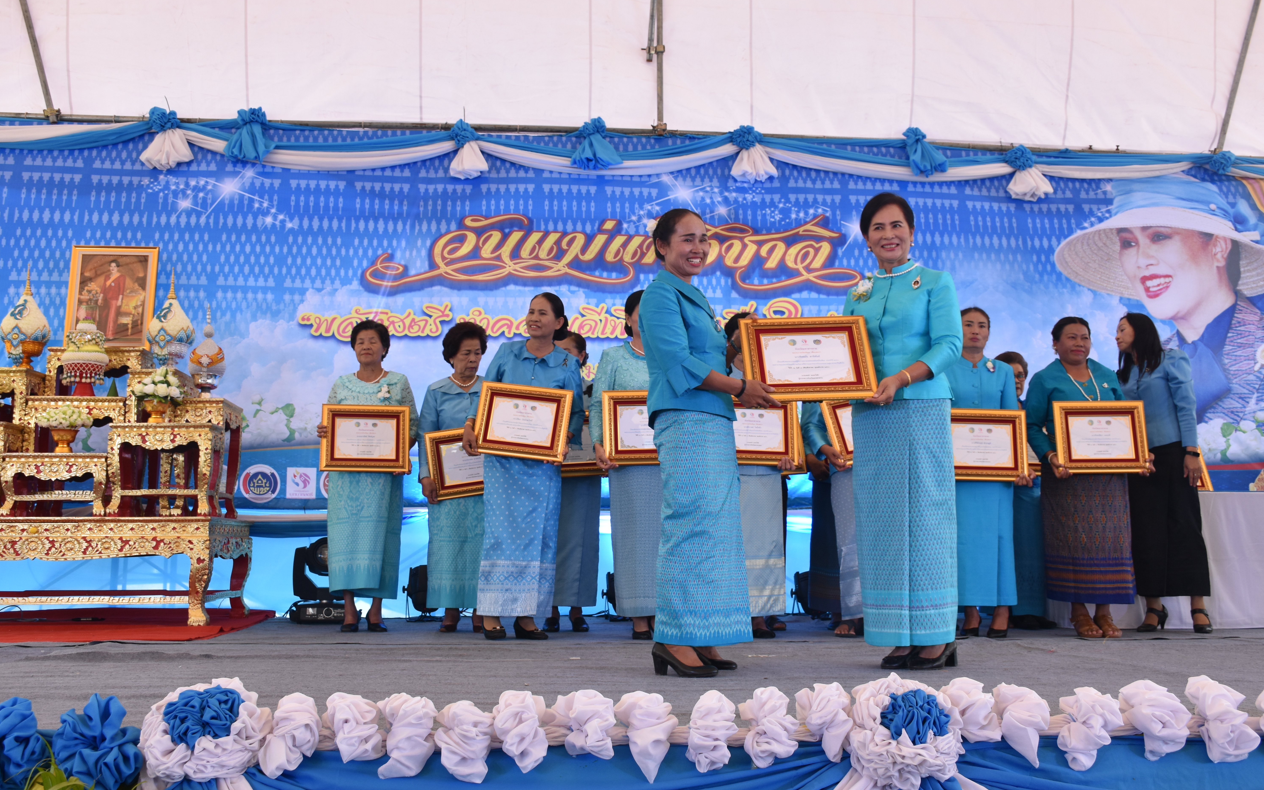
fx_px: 1223
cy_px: 369
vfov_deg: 35.8
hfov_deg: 54.6
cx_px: 631
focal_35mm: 36
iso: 400
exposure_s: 1/200
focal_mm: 23
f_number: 7.1
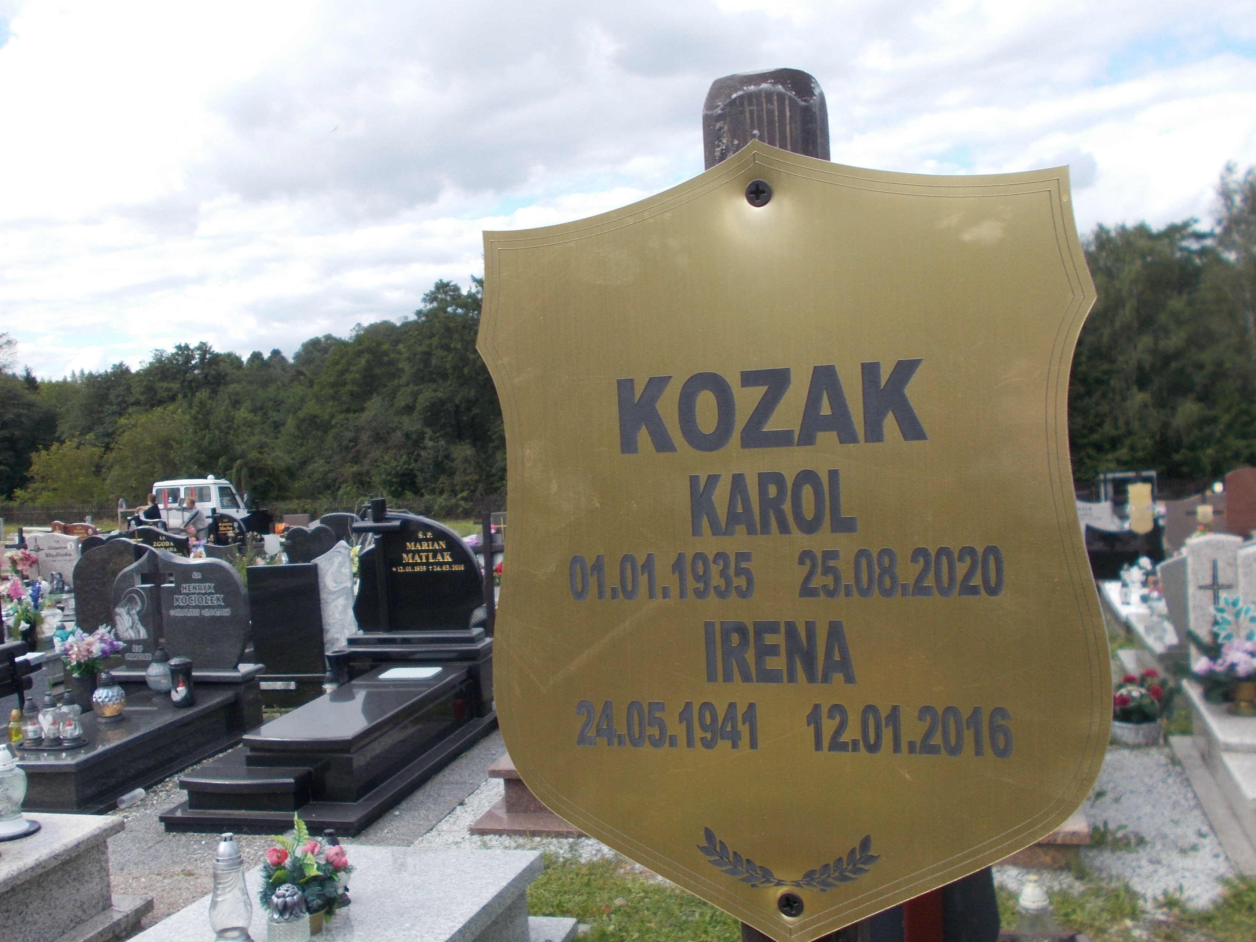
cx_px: 577
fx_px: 1270
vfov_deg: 40.7
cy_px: 488
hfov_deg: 52.6
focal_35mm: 35
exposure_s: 1/80
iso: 80
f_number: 8
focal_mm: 4.6
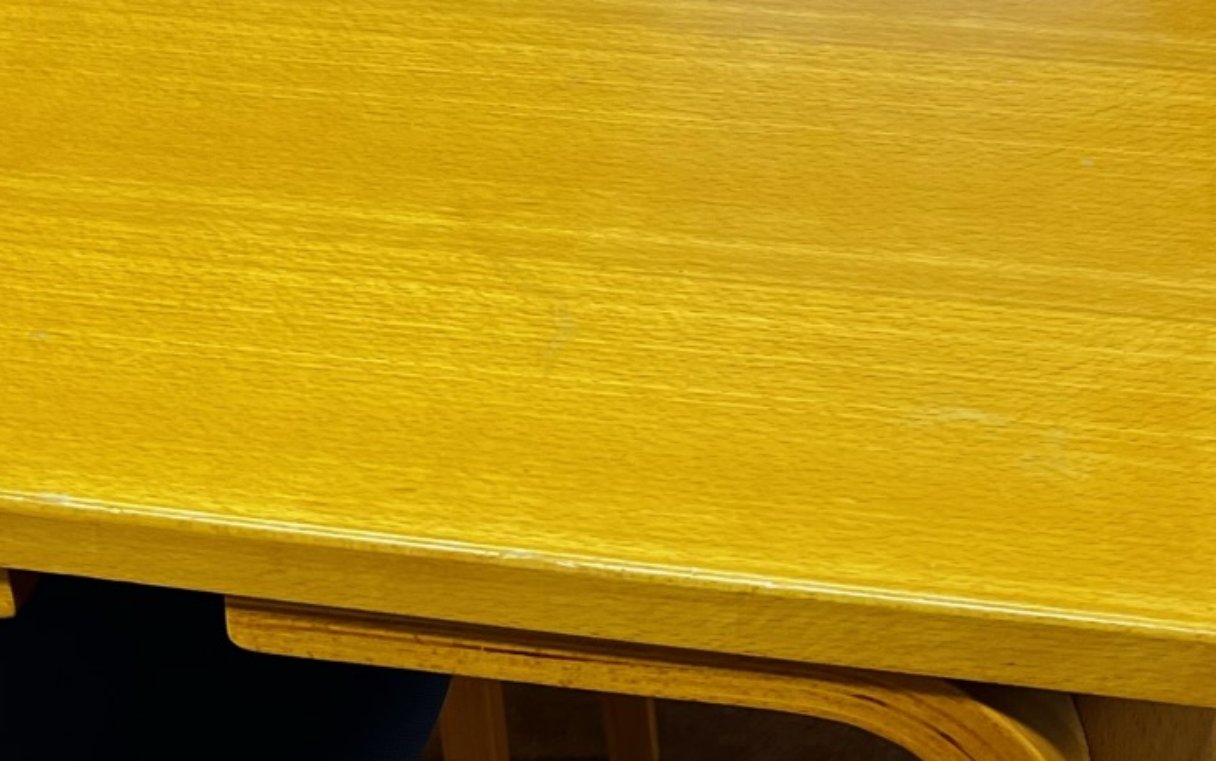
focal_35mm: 81
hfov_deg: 25.5
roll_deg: +3.1
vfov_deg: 15.7
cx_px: 523
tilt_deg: -40.9
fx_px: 2685
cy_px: 802
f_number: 1.6
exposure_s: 1/100
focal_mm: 5.1
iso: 64
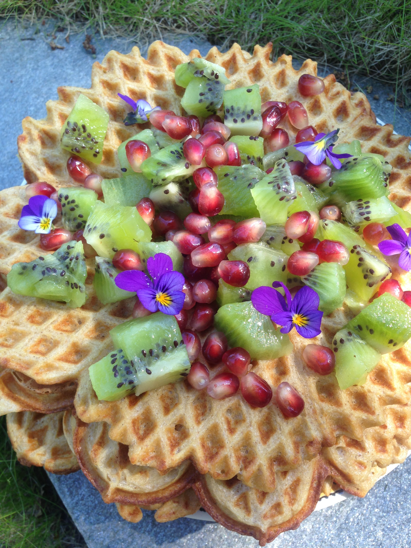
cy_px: 274
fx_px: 522
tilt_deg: -64.4
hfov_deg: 42.9
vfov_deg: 55.4
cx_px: 206
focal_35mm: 33
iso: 50
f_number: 2.4
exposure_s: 1/137
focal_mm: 4.12
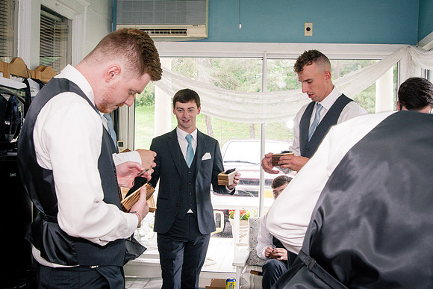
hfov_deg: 38.9
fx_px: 614
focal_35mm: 51
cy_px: 144
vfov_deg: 26.5
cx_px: 216
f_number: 10
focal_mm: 34
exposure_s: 1/60
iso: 1250
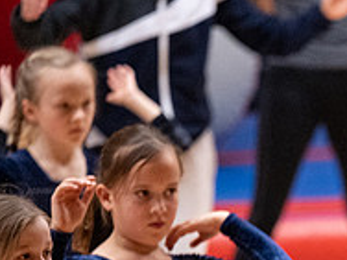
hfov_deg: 3.3
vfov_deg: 2.5
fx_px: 5934
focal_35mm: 592
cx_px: 511
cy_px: 309
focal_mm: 200
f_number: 3.2
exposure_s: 1/1250
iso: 10000
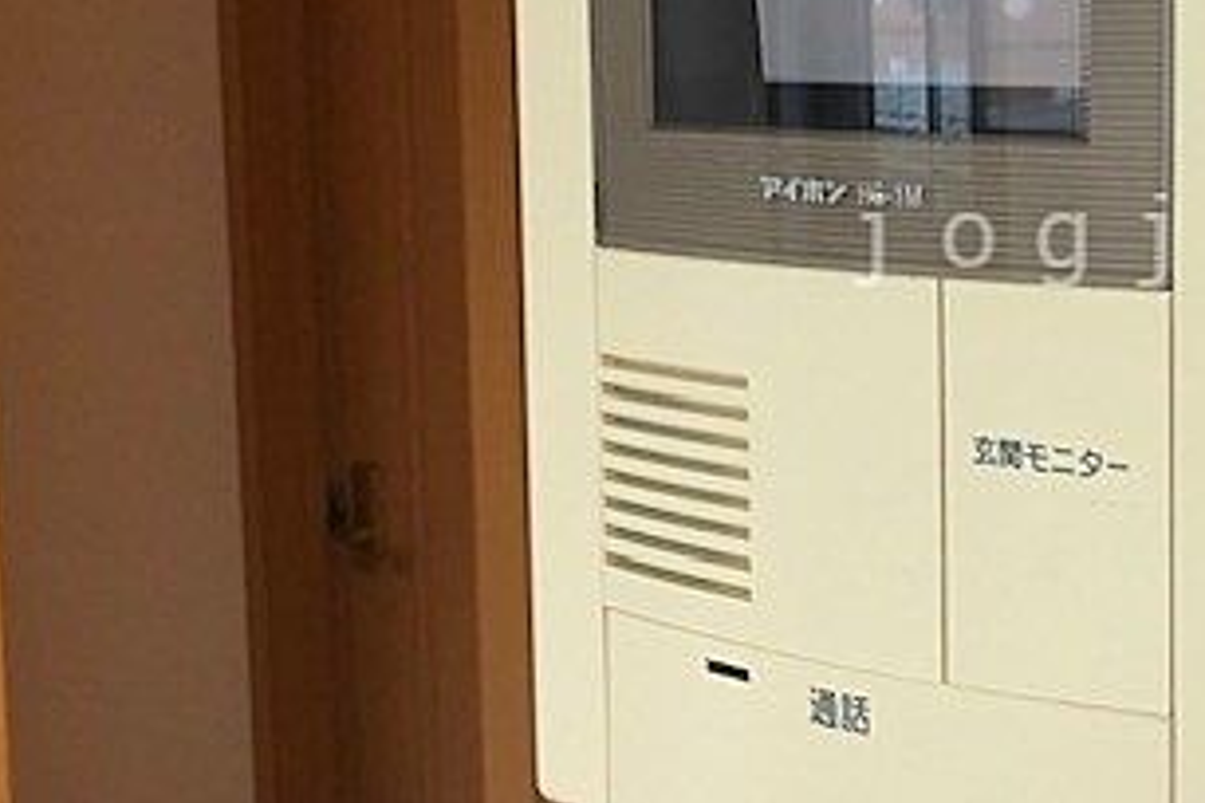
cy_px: 240
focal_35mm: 61
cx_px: 1122
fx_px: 2042
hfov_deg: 31.1
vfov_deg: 22.1
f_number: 1.8
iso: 40
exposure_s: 1/17
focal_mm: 3.99
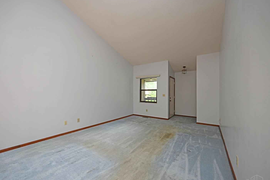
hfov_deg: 100.2
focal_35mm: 15
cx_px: 126
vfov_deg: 77.3
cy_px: 94
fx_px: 112
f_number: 4
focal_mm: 14
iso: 360
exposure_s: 1/60
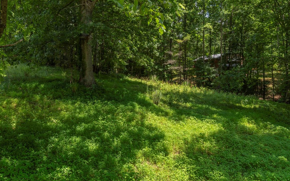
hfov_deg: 62.9
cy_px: 90
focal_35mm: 30
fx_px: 237
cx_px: 143
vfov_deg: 41.8
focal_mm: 17
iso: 100
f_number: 7.1
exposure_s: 1/100
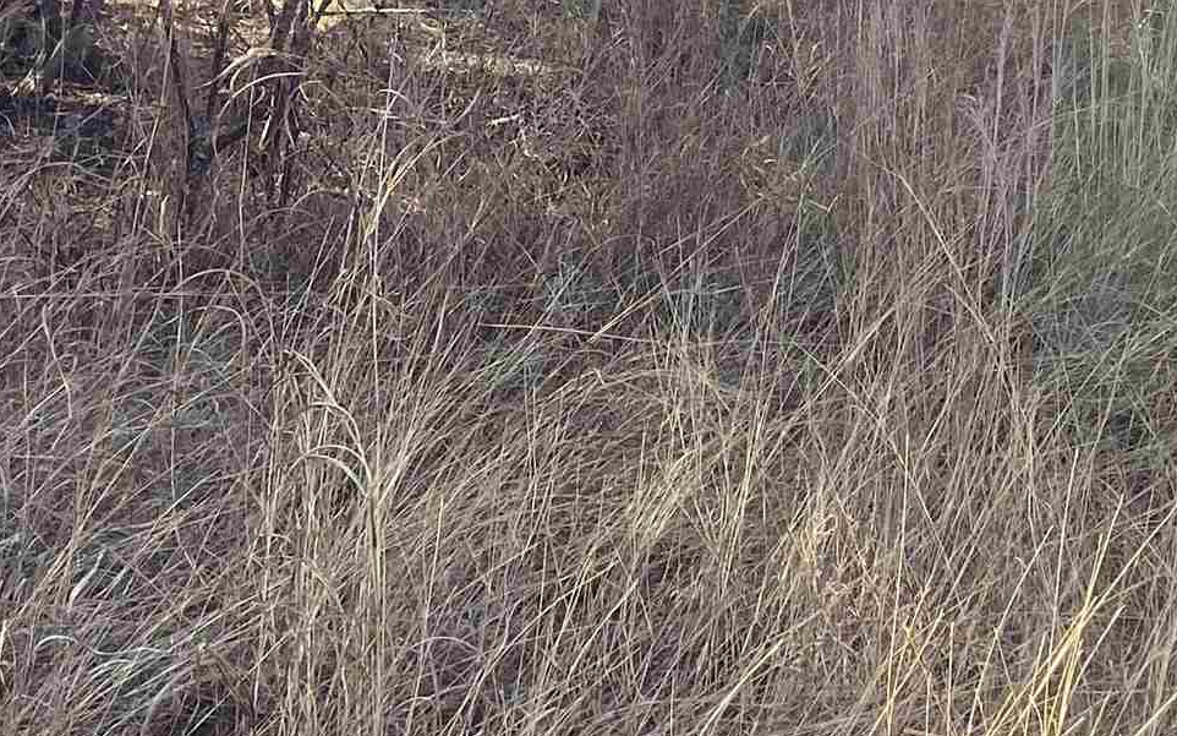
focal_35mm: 88
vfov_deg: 14.4
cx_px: 856
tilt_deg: -6.1
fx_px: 2822
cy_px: -158
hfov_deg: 23.4
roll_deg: +0.1
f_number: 1.8
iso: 32
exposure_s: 1/338
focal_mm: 4.25
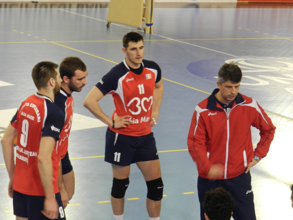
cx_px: 148
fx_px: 1143
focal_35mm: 135
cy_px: 111
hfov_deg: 14.6
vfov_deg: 11.0
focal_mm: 23.1
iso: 400
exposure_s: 1/30
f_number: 5
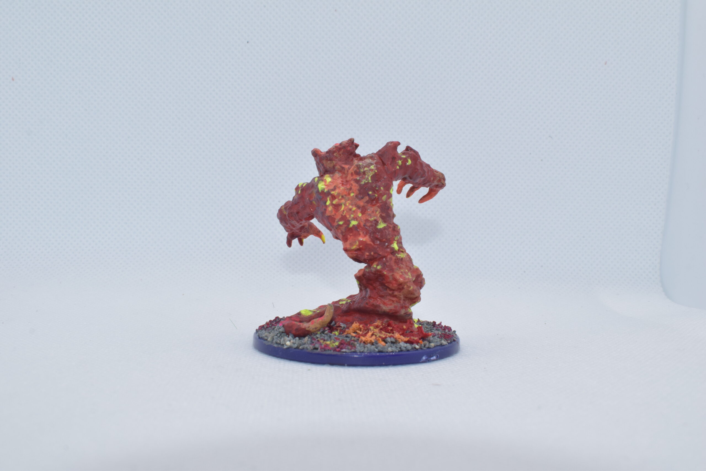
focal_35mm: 44
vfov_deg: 30.9
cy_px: 236
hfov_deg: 45.0
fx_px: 853
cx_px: 353
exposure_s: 1/125
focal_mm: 29
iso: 800
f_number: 16
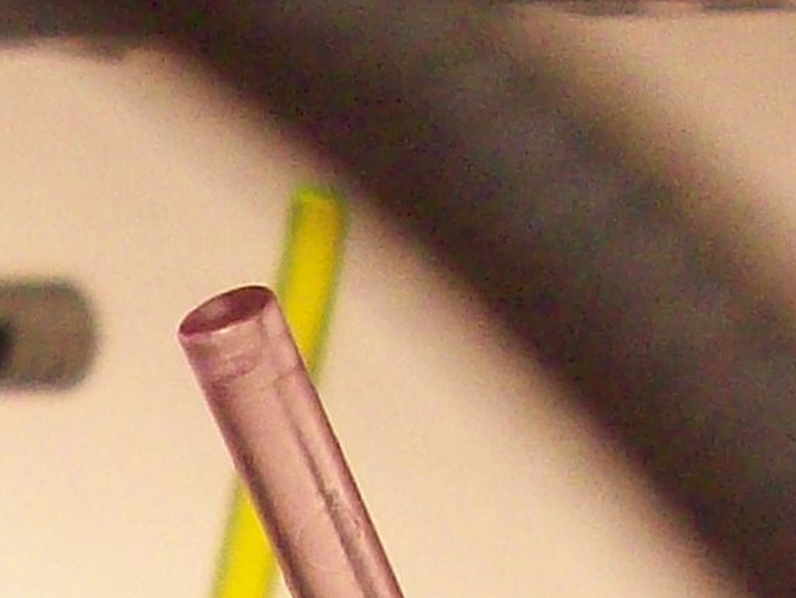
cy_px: 1272
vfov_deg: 7.0
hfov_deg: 9.4
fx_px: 4693
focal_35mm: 204
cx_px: -362
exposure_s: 1/534
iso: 200
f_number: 2.8
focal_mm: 6.2
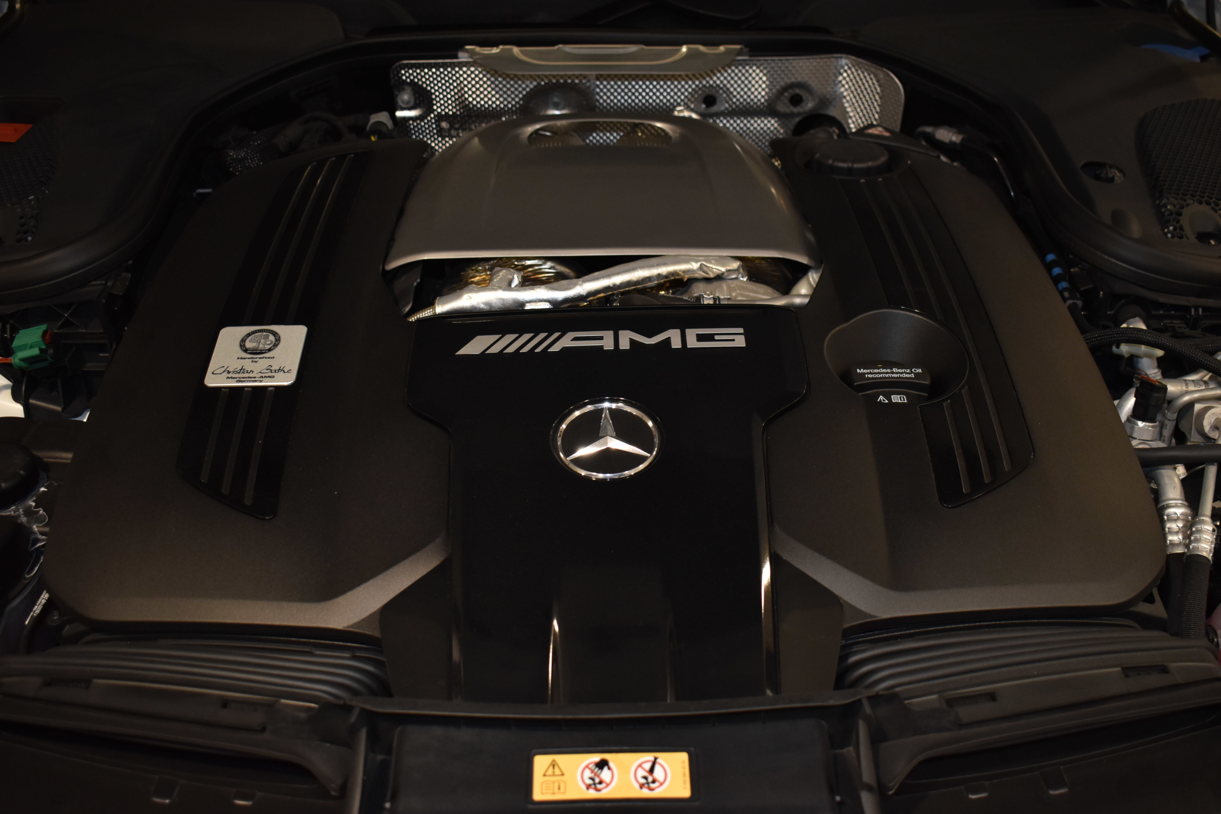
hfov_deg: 53.1
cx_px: 610
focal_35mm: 36
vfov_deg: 36.9
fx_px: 1221
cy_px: 407
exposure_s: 1/60
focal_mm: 24
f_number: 4.5
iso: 900
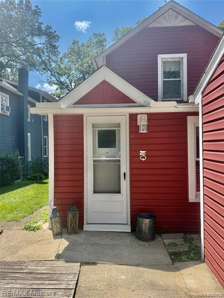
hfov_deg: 56.8
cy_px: 149
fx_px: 207
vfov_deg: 71.6
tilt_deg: -0.7
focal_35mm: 24
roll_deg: +1.6
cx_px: 112
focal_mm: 6.76
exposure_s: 1/3021
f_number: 1.78
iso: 80
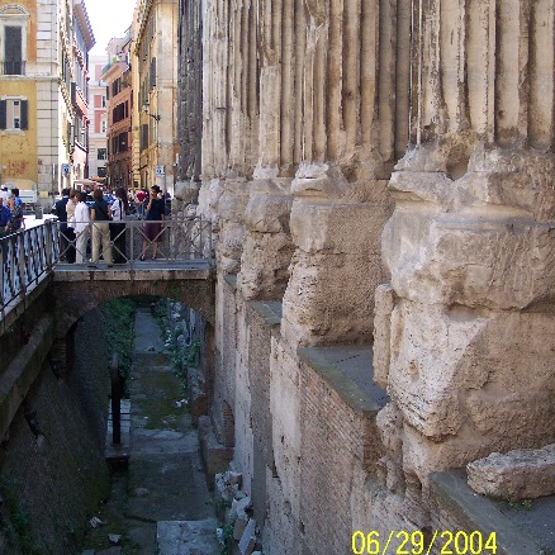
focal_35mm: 46
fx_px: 834
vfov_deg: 36.6
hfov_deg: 36.8
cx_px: 273
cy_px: 213
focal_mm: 8
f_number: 2.8
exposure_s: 1/350
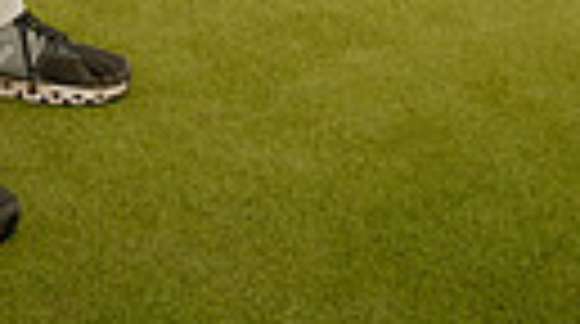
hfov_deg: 23.8
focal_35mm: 88
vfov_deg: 10.2
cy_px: -639
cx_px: 112
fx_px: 1351
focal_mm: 24
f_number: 4.5
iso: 250
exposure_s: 1/250
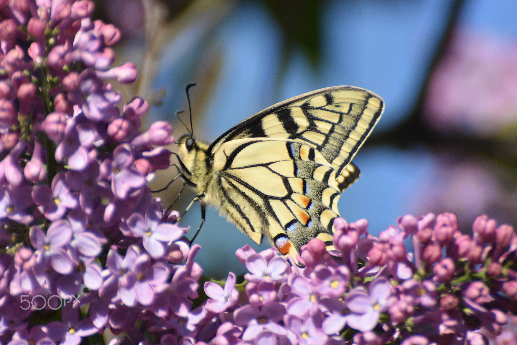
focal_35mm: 450
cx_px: 258
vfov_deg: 3.1
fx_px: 6463
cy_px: 172
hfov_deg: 4.6
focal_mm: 300
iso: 1000
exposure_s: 1/4000
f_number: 5.6
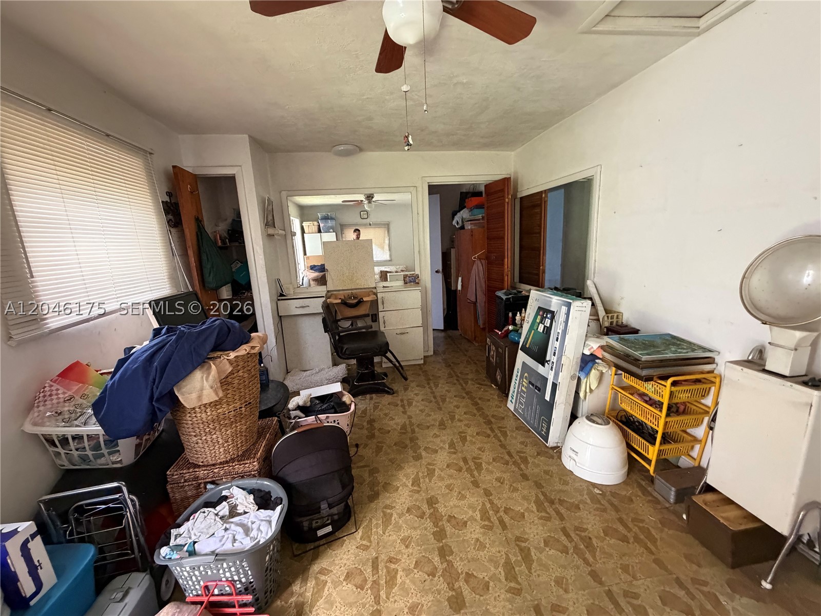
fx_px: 332
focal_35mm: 14
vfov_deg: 85.7
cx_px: 410
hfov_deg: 102.1
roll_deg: +3.8
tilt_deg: -10.3
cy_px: 308
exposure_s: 1/60
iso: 640
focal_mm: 2.22
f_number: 2.2
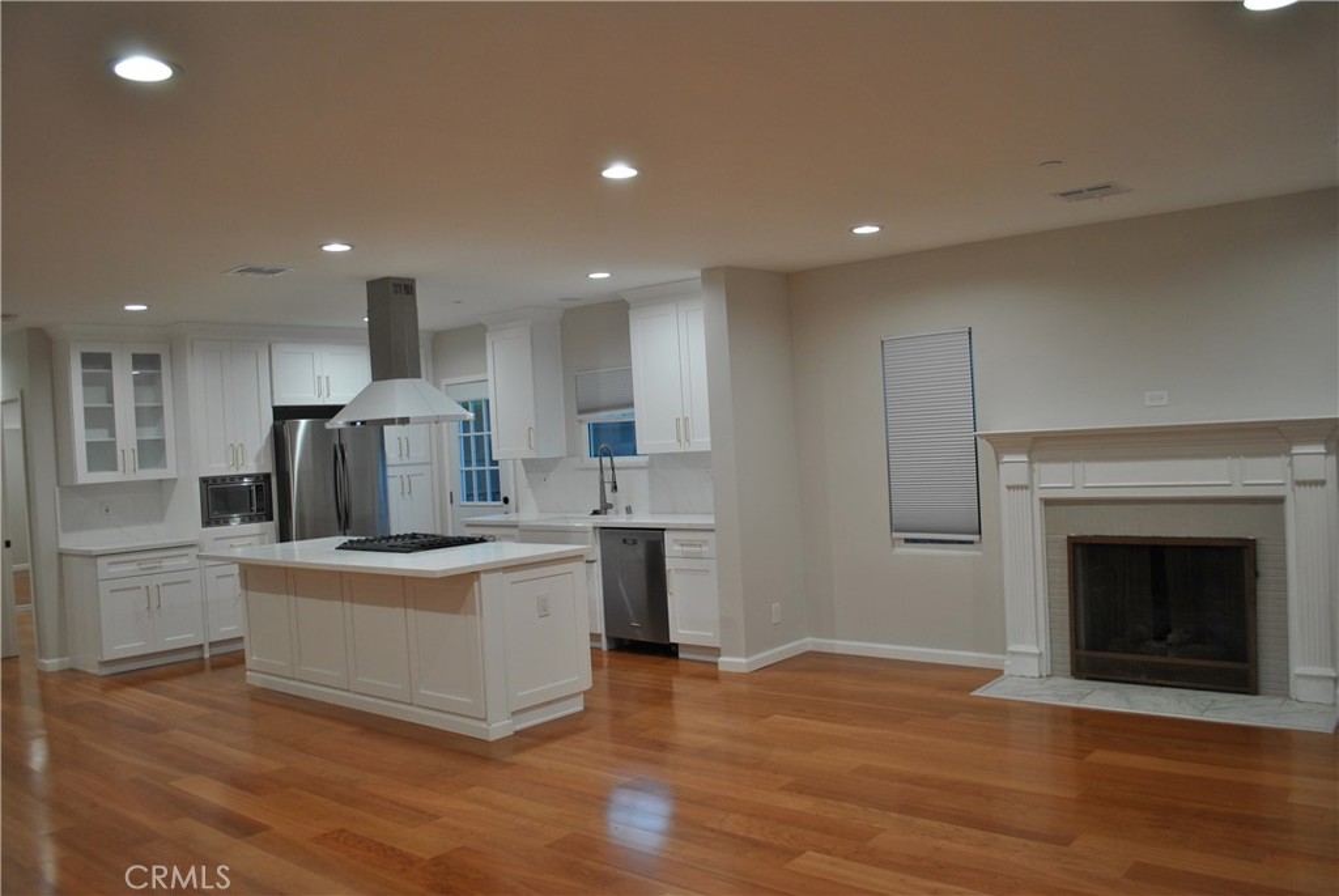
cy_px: 448
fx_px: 1005
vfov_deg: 48.0
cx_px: 670
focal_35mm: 27
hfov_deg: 67.3
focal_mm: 18
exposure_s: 1/40
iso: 200
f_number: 3.5
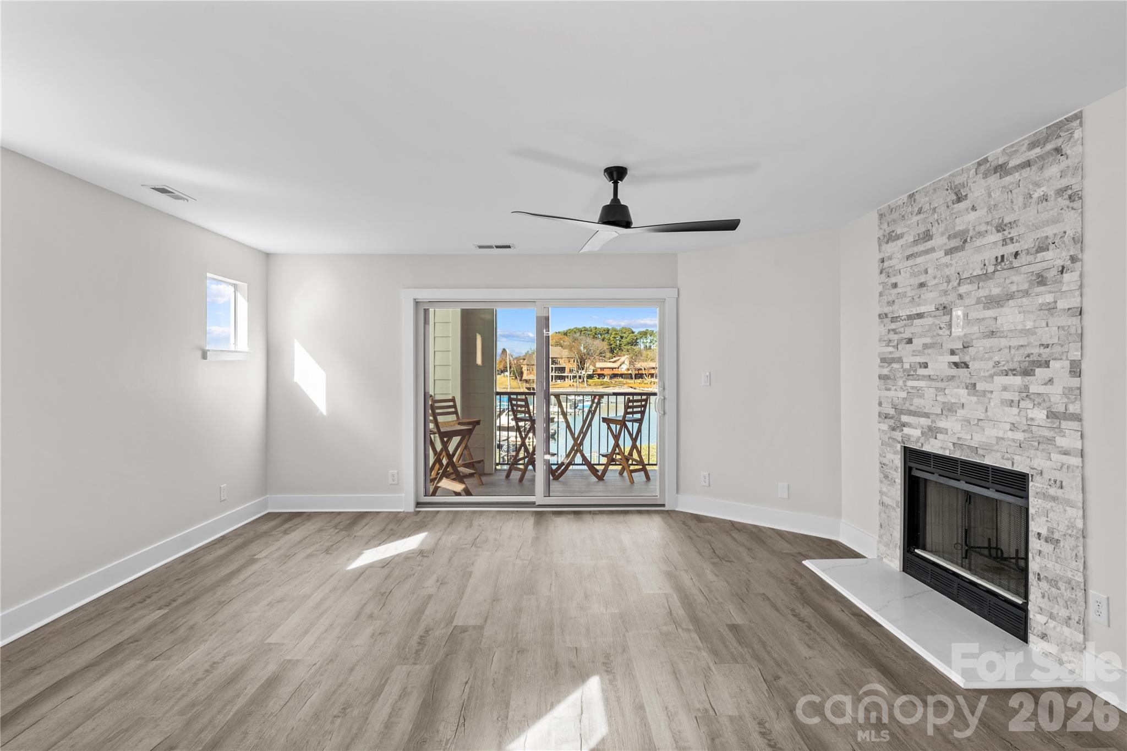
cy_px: 376
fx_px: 563
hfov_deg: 90.0
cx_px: 564
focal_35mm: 18
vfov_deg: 67.4
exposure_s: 1/8
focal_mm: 18
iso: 100
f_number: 8
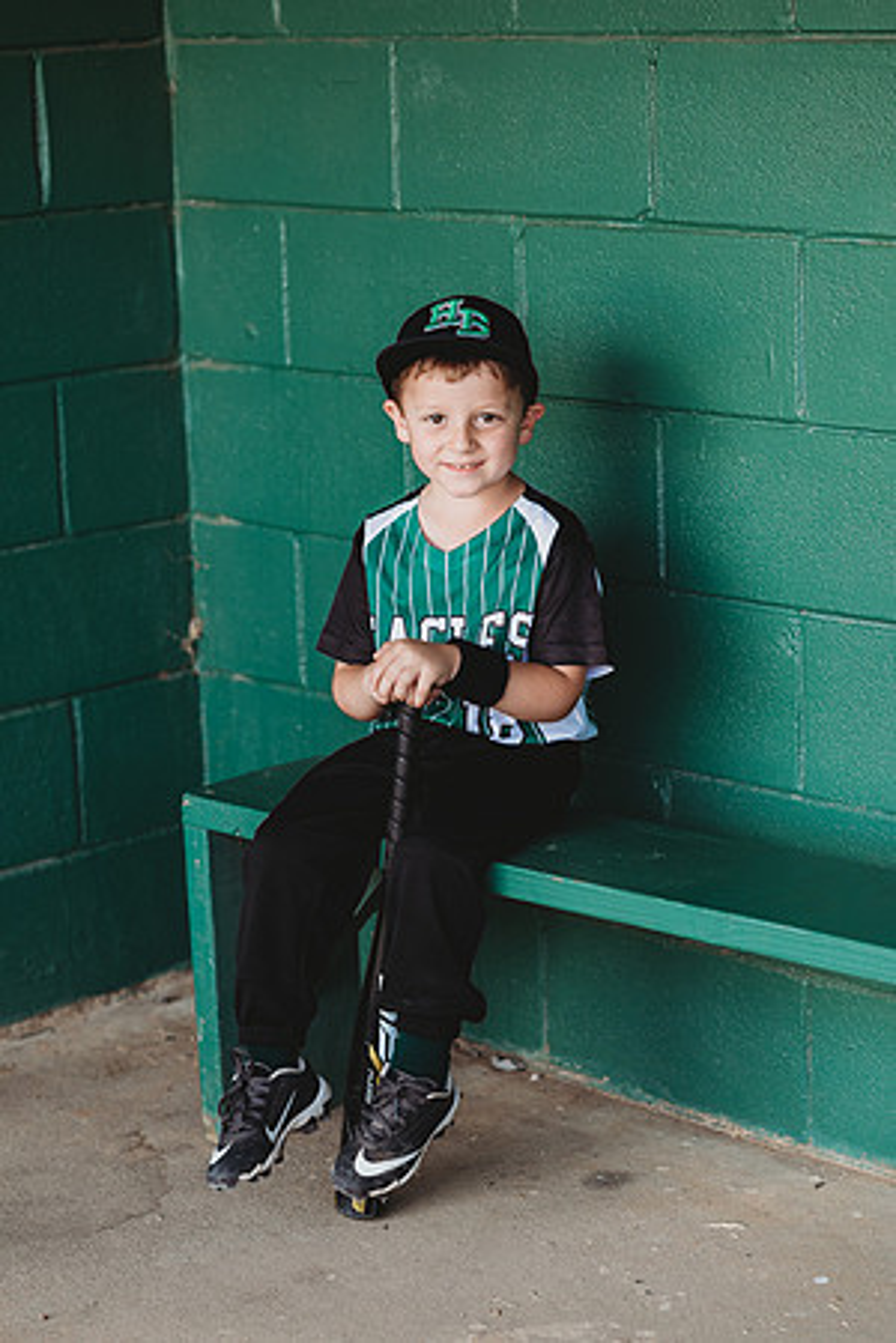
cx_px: 448
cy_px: 672
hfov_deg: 16.1
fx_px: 3173
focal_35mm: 85
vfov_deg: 23.9
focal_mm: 85
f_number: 2.8
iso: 320
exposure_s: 1/250
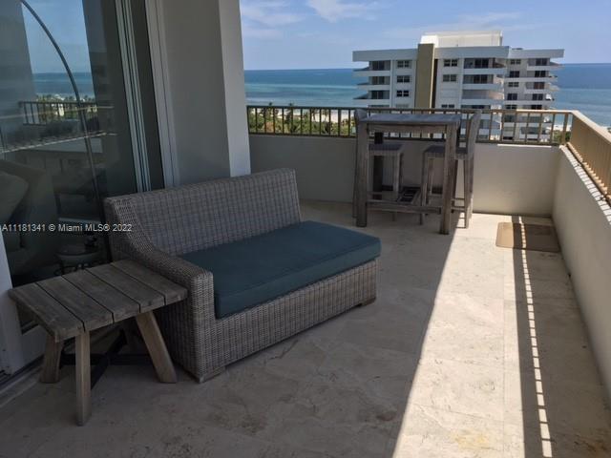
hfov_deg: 61.7
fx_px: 512
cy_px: 229
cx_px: 306
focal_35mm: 29
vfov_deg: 48.2
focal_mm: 4.15
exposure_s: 1/1789
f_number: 2.2
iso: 25
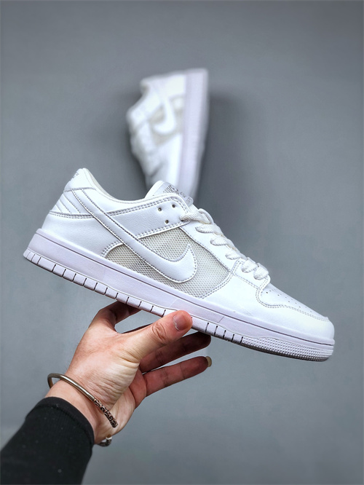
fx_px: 729
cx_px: 182
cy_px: 242
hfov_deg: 28.1
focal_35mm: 52
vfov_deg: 36.8
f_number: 2.4
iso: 16
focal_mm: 6
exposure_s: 1/1453
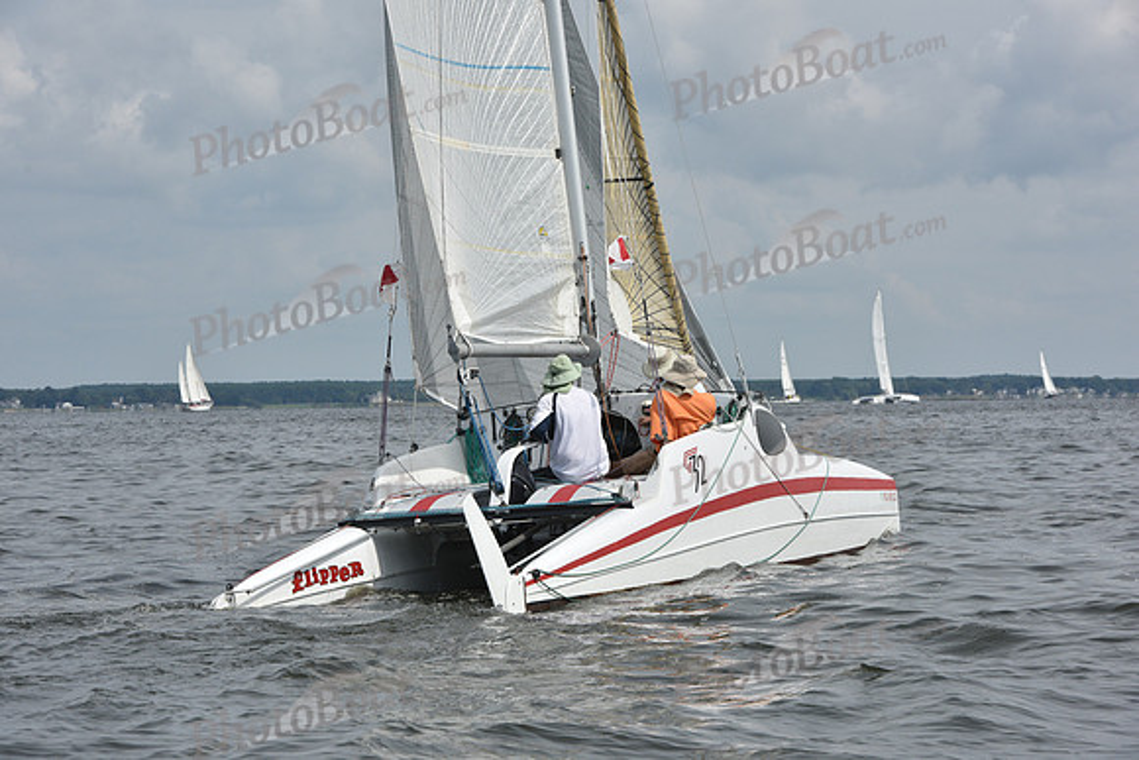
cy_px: 380
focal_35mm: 125
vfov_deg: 11.0
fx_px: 3956
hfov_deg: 16.4
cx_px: 570
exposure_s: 1/1250
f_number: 11
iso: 320
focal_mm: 125
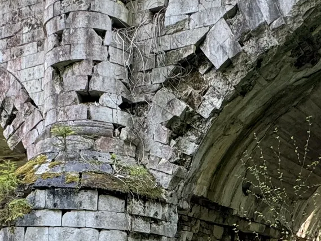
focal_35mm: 59
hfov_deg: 32.7
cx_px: 144
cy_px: 287
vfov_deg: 22.9
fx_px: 547
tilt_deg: -0.1
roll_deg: -1.8
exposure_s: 1/99
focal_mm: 2.22
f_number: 2.2
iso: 250
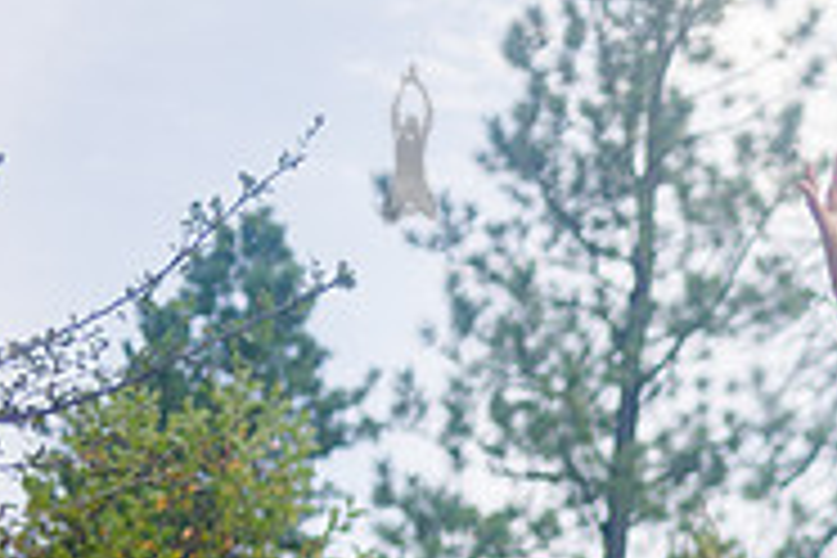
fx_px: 2534
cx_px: 1278
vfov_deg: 12.1
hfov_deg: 16.9
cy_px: 794
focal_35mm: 109
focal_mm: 35
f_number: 2
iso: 320
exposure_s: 1/500
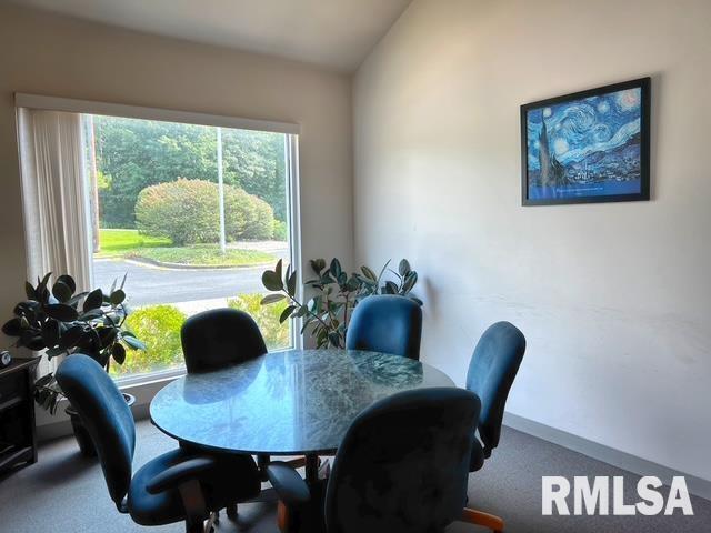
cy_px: 266
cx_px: 356
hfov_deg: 67.3
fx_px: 534
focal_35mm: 26
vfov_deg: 53.1
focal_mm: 5.7
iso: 32
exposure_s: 1/138
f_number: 1.5
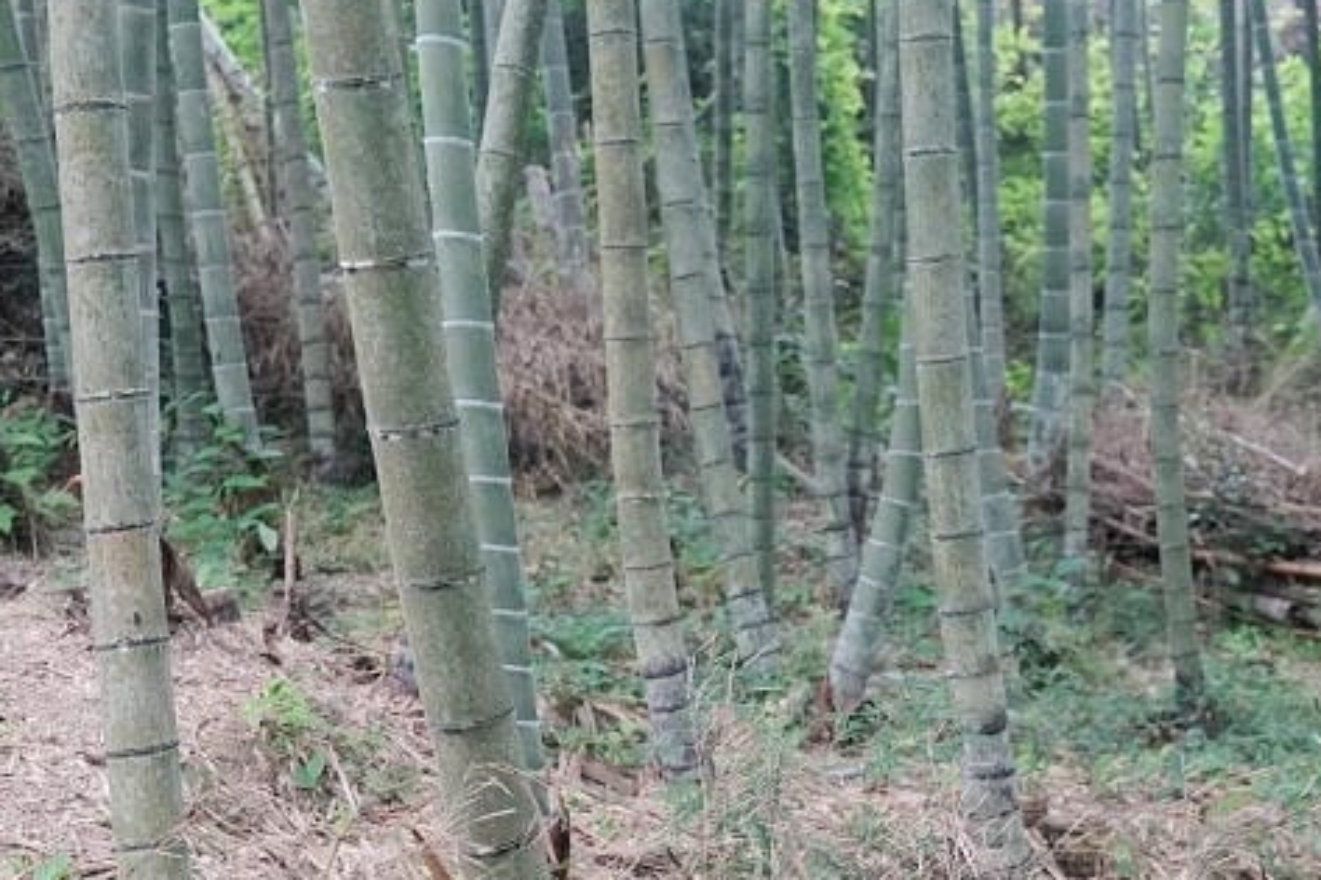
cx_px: 1072
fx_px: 2604
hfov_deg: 27.8
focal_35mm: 71
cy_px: 944
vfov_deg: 18.5
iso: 2500
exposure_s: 1/160
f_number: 2.8
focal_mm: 28
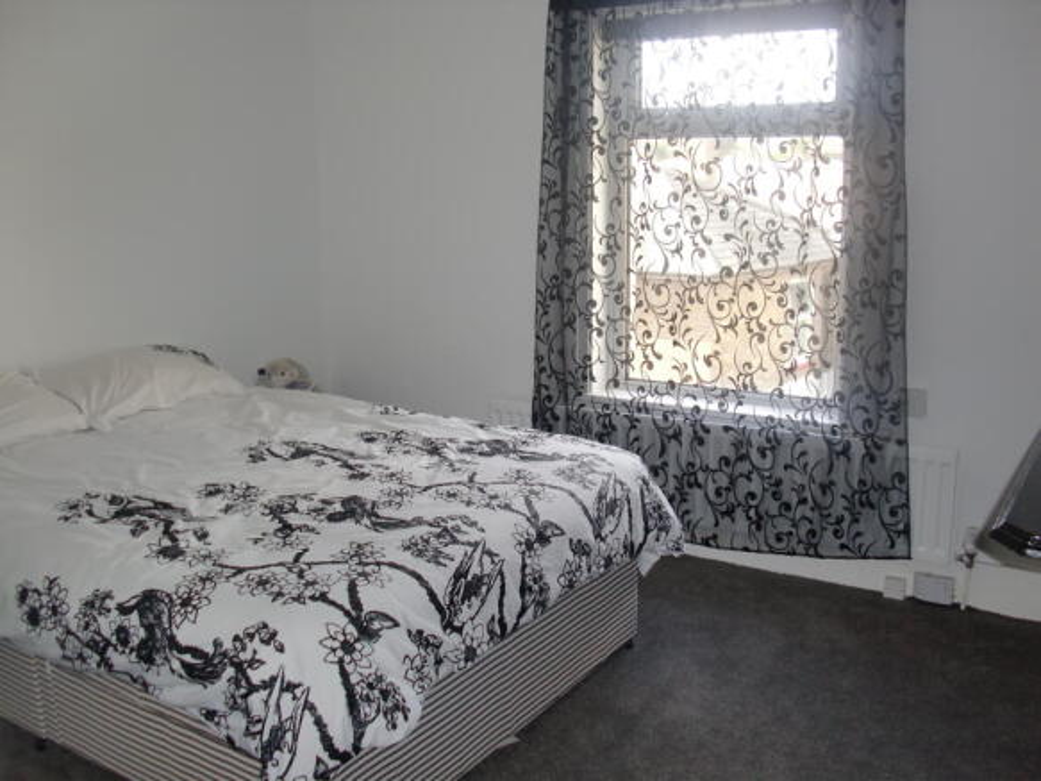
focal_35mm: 36
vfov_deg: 39.6
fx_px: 1082
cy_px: 390
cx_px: 520
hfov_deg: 51.4
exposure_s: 1/60
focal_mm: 6.3
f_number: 2.8
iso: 100
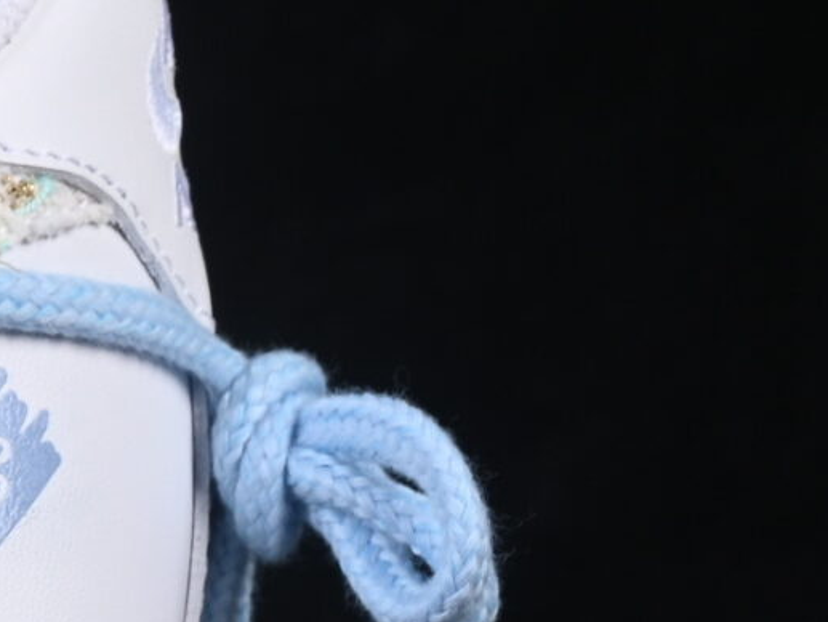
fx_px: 8541
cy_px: 214
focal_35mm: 357
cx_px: -1107
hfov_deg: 5.4
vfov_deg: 4.2
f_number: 8
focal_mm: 50
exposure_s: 1/100
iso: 160
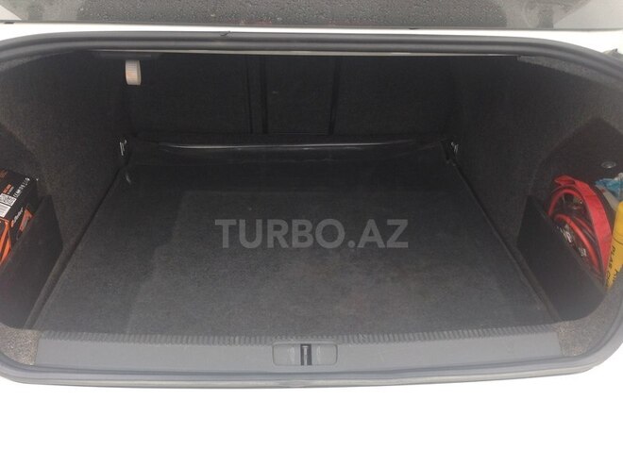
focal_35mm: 33
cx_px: 312
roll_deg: -0.4
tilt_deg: -30.4
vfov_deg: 42.9
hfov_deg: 55.4
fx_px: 594
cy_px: 234
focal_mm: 4.12
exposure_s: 1/179
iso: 50
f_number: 2.4
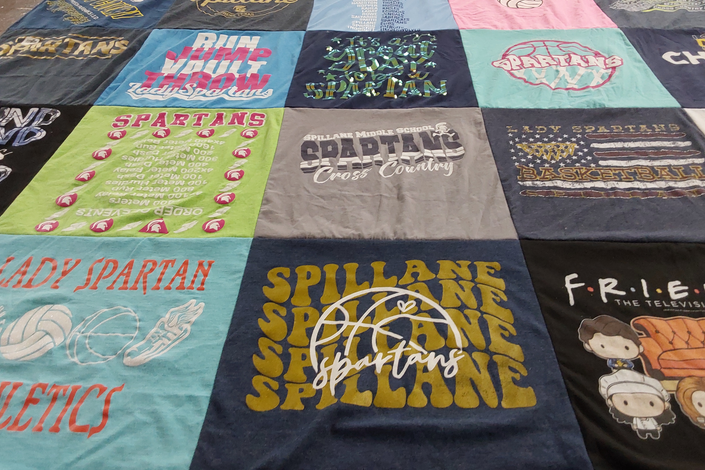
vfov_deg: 43.5
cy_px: 200
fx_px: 587
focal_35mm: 30
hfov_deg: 61.9
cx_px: 357
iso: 125
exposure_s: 1/60
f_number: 1.9
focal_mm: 2.91
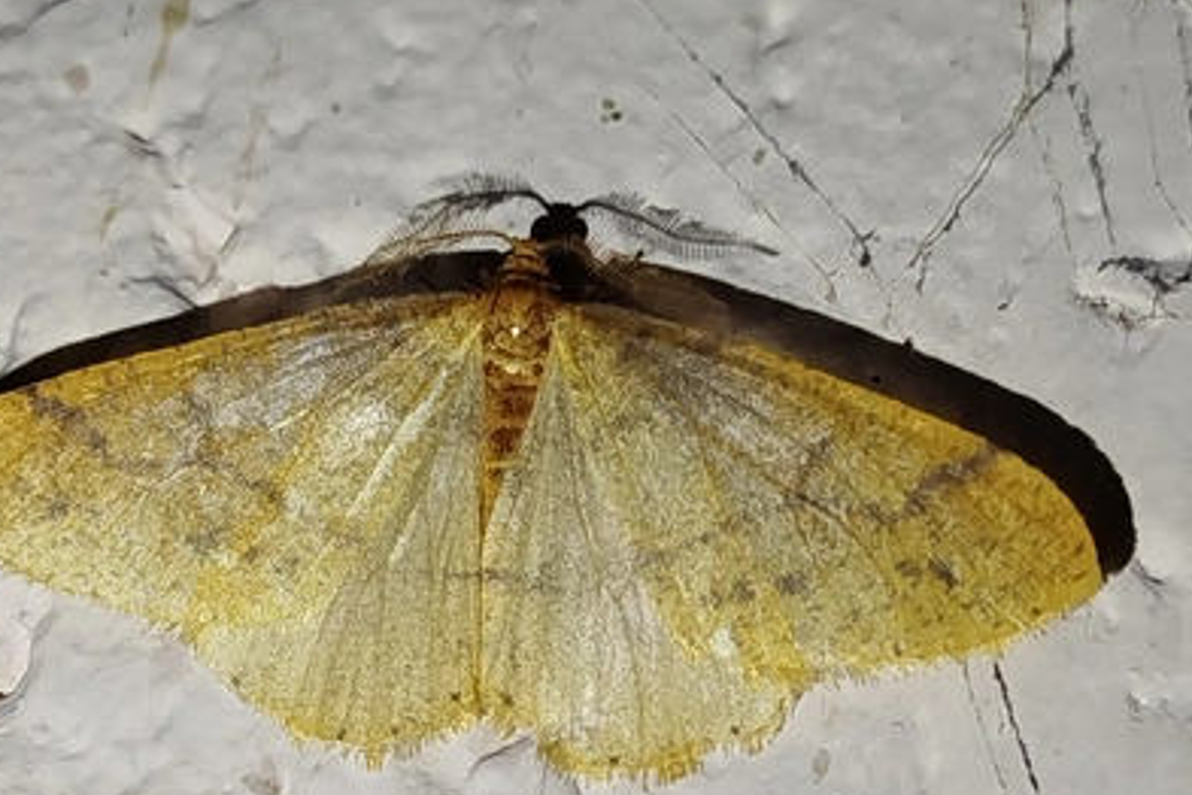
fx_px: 3642
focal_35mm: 110
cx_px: 513
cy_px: 570
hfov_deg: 18.6
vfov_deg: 12.4
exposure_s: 1/50
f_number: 1.7
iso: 100
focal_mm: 5.31
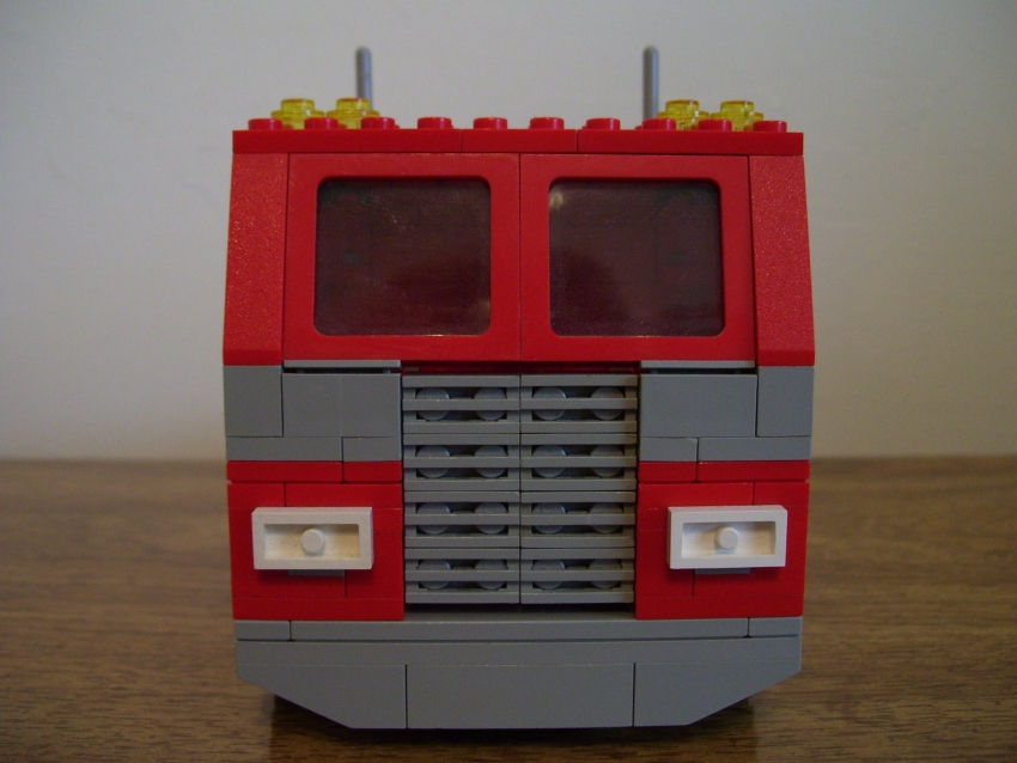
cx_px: 508
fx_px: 1087
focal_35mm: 37
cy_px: 382
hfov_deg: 50.1
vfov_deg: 38.7
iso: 160
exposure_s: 1/8
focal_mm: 6
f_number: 2.7
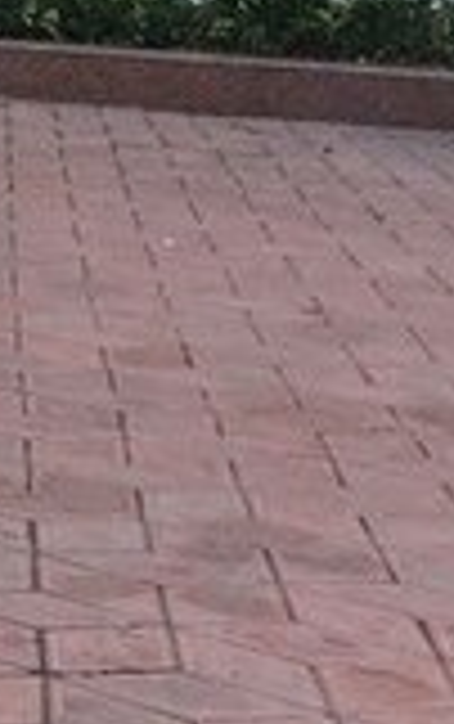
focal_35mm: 126
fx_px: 2488
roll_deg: -1.8
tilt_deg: -4.7
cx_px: -674
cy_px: 43
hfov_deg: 9.2
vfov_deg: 16.3
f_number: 2.2
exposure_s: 1/451
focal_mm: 4.15
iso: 32
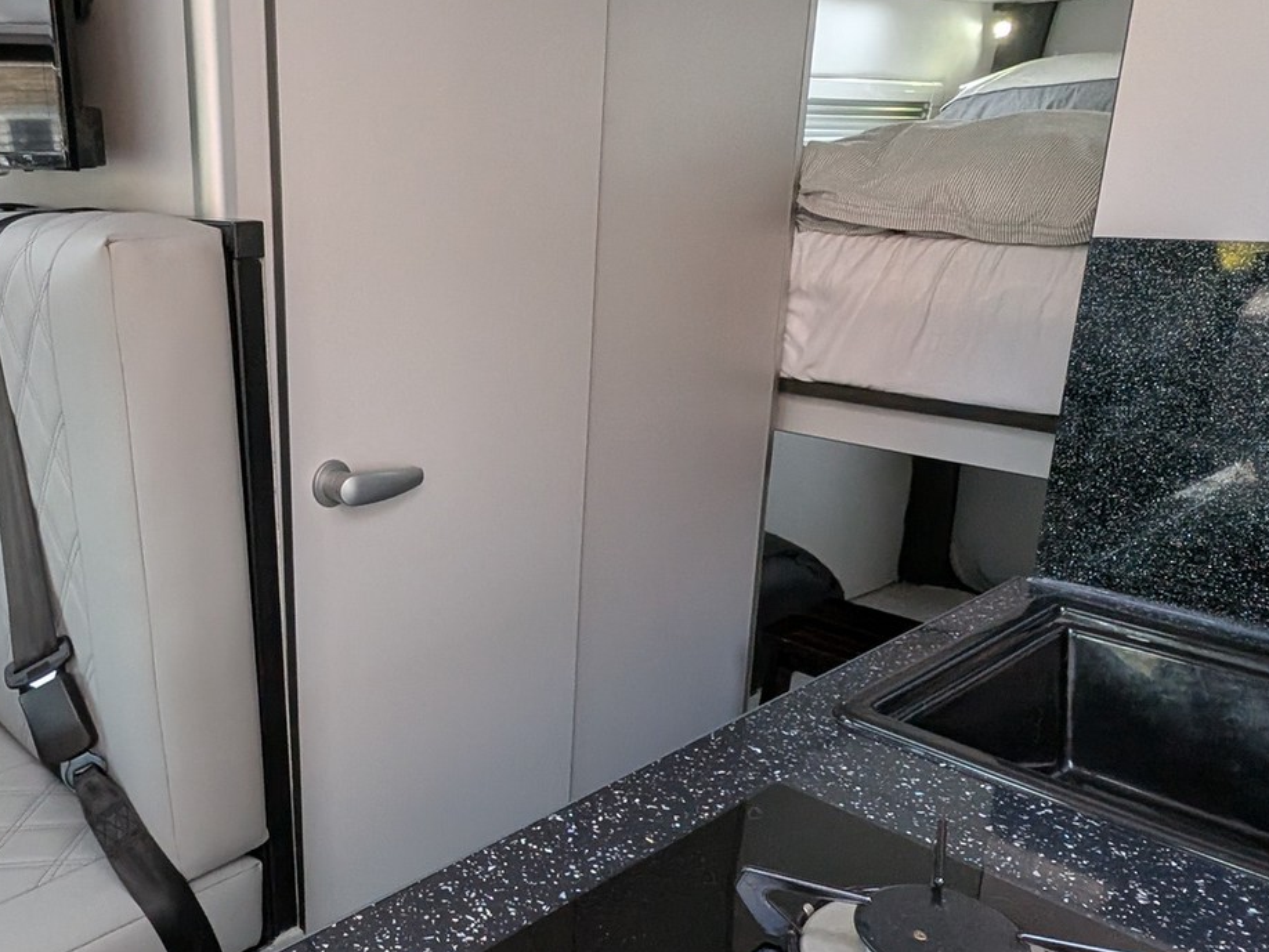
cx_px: 337
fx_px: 1063
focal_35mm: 29
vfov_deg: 48.1
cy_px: 547
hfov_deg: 58.8
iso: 141
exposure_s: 1/314
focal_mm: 1.95
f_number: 2.2
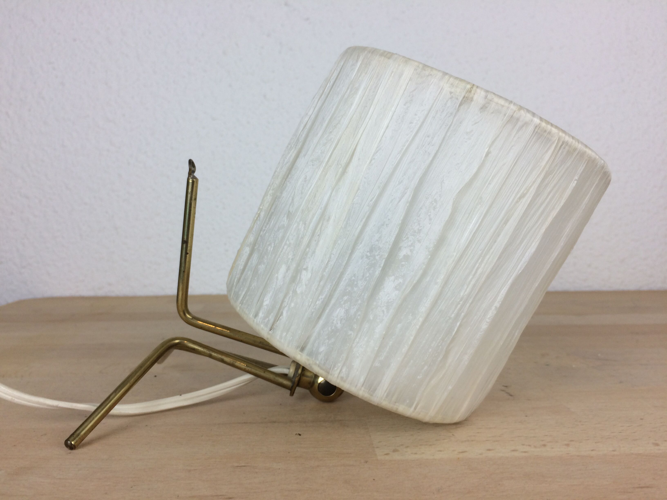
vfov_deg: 48.2
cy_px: 250
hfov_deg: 61.7
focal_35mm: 29
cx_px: 334
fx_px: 559
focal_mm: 4.15
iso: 32
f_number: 2.2
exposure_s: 1/100
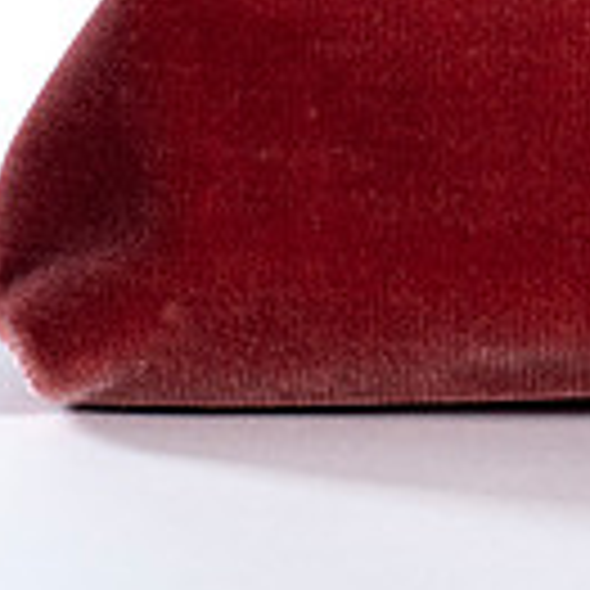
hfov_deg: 8.1
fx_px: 4127
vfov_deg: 8.1
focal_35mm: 214
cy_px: -101
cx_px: 808
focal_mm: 50
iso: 200
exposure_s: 1/200
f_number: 8
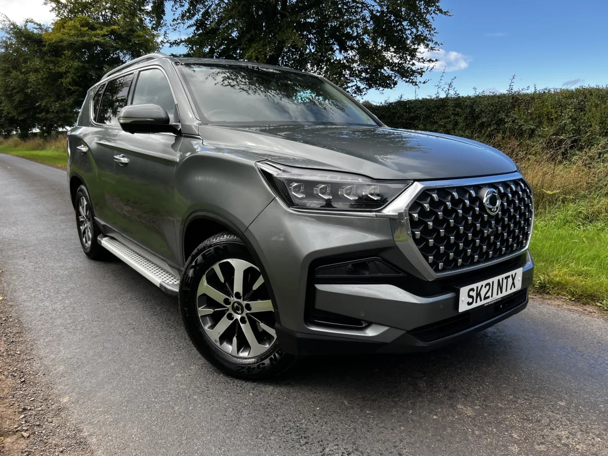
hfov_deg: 67.3
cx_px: 304
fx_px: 457
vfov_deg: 53.1
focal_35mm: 26
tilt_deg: -9.6
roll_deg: +1.6
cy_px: 228
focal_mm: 5.7
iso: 50
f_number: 1.5
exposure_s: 1/733
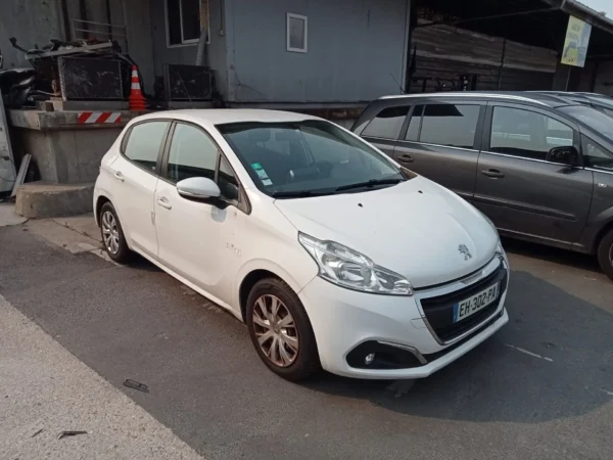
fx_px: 496
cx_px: 306
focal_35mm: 28
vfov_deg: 49.7
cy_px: 230
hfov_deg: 63.4
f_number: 2.2
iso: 103
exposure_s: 1/1236
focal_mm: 3.46
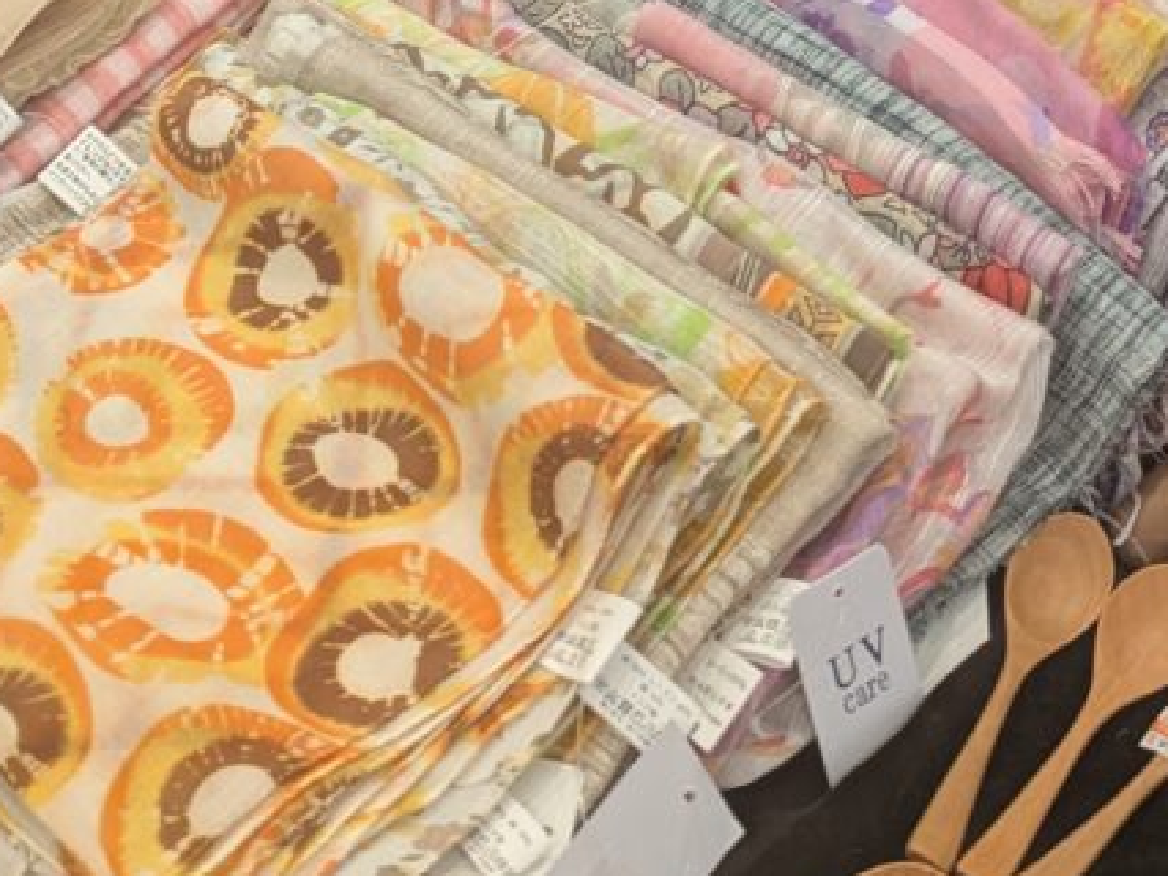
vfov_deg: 17.9
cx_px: 446
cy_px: -365
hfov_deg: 25.9
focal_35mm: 75
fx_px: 2530
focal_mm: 5.43
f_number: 1.89
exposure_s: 1/50
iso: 61
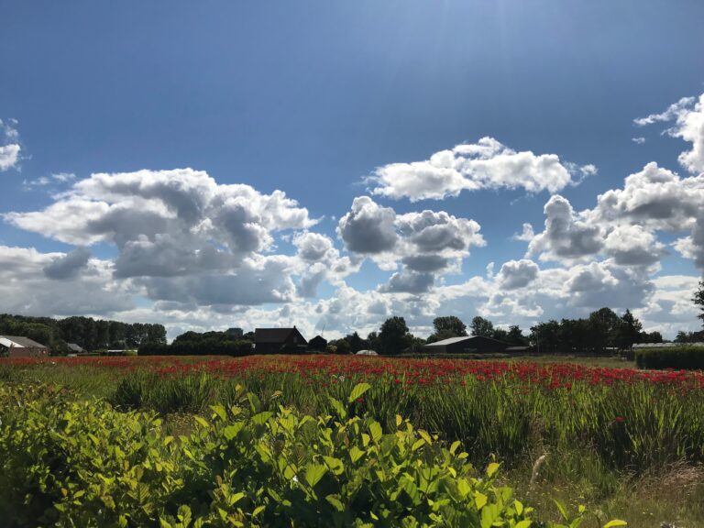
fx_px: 569
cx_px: 352
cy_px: 264
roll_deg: +0.0
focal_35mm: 28
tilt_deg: +10.9
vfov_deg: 49.7
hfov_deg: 63.4
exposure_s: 1/8000
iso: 20
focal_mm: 3.99
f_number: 1.8
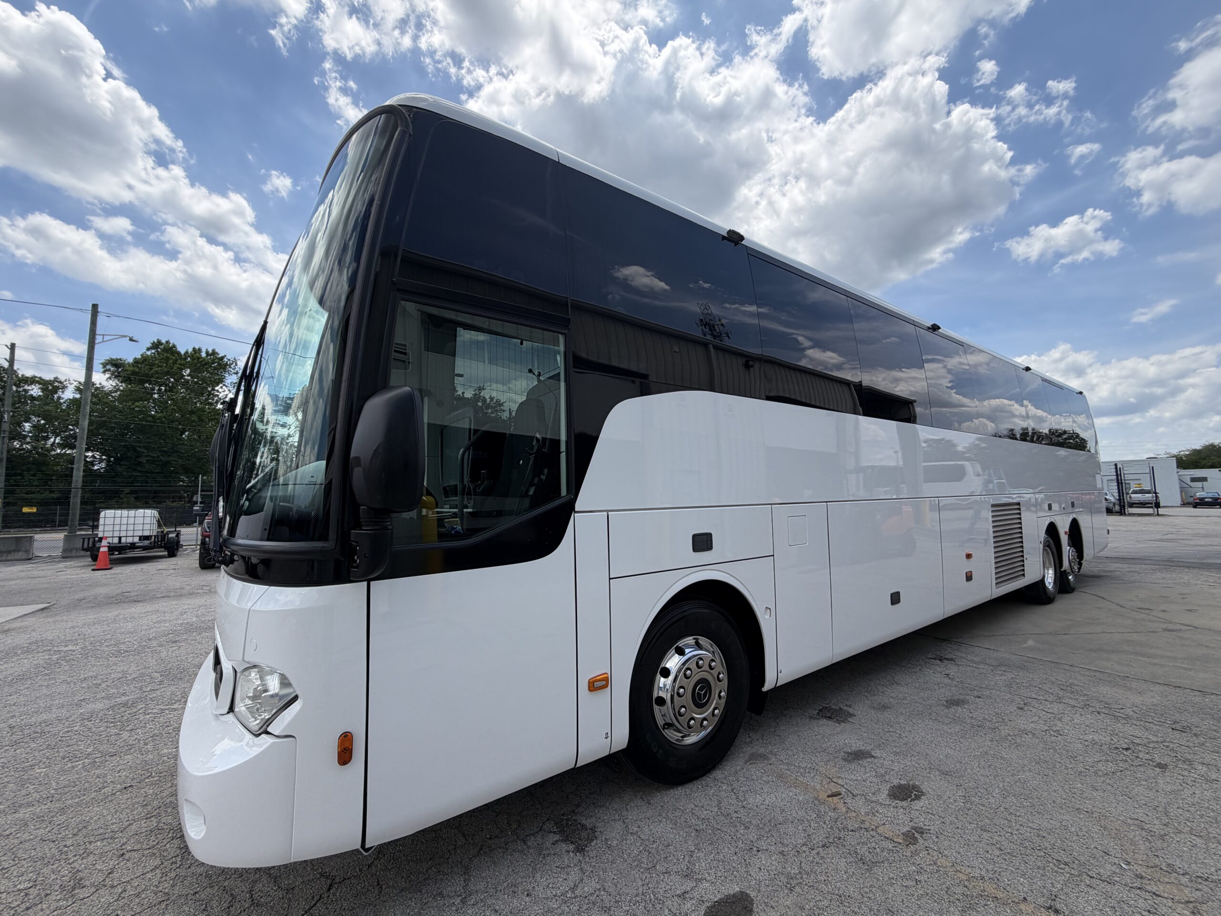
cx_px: 610
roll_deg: +0.7
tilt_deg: +6.9
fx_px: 494
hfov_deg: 102.1
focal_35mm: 14
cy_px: 458
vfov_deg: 85.7
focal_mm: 2.22
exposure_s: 1/820
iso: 25
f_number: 2.2
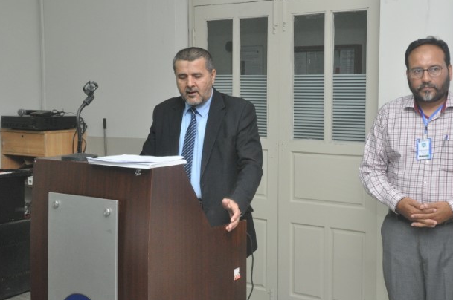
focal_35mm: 57
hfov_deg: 35.0
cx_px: 265
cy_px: 140
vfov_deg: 23.7
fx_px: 716
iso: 2000
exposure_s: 1/60
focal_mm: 32
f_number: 7.1
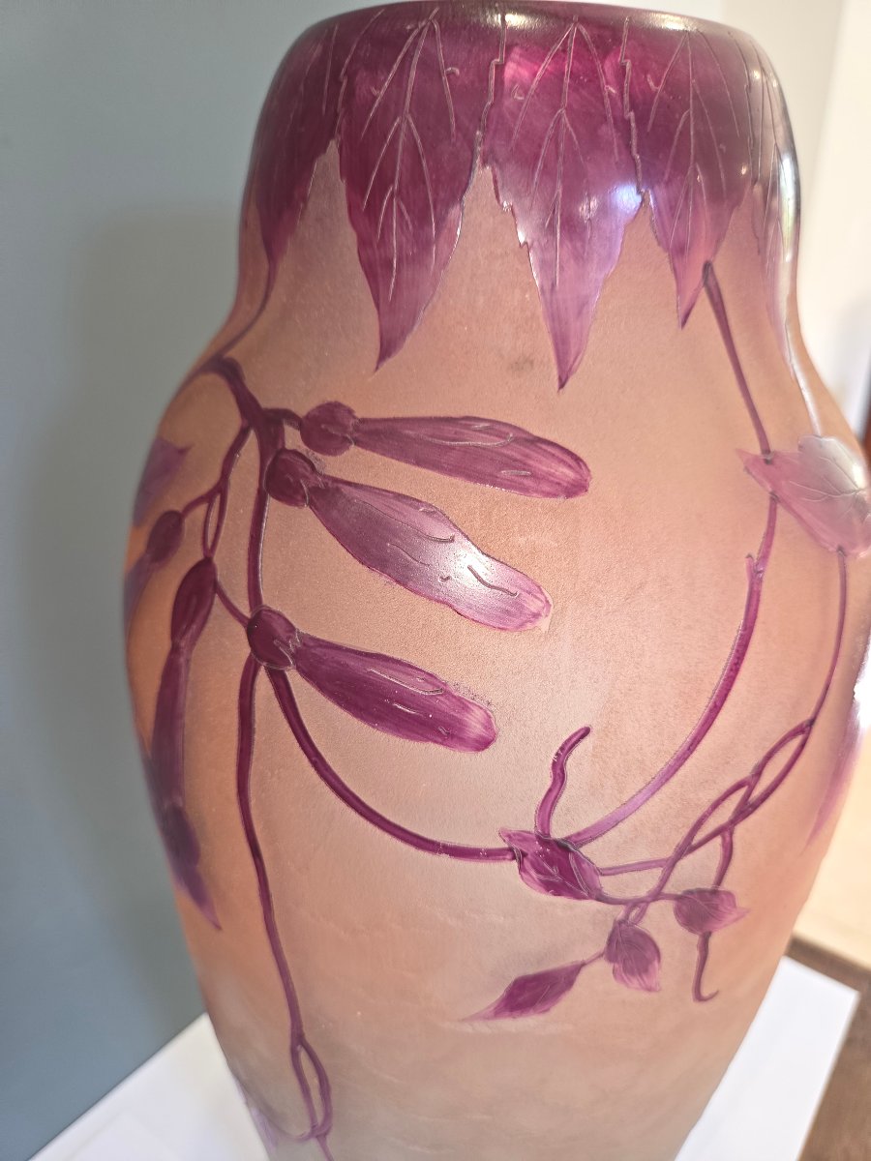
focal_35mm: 23
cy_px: 580
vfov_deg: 73.9
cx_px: 436
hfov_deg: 58.9
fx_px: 772
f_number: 1.8
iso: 320
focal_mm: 5.4
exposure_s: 1/40
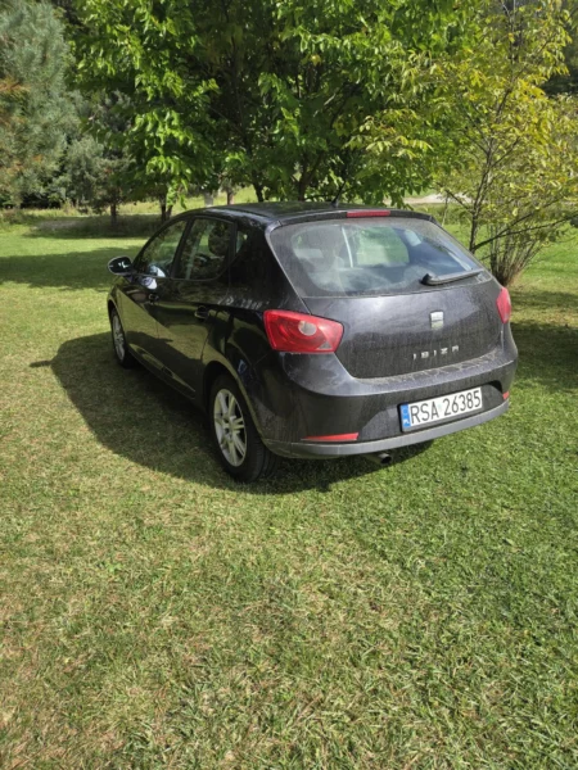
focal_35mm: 23
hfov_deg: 58.9
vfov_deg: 73.9
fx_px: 512
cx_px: 289
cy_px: 385
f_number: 1.8
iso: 80
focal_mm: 5.4
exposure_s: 1/2921
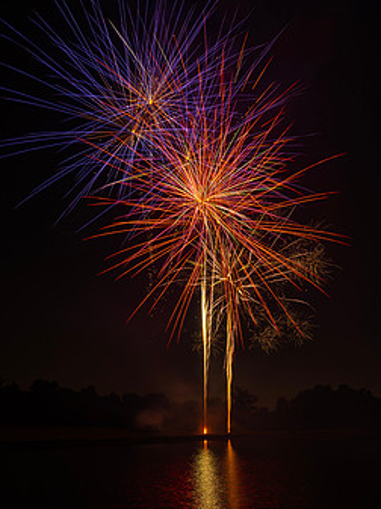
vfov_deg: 51.0
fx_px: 529
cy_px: 310
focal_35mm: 36
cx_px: 181
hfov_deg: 39.6
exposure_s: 13
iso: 100
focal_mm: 28
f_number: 11
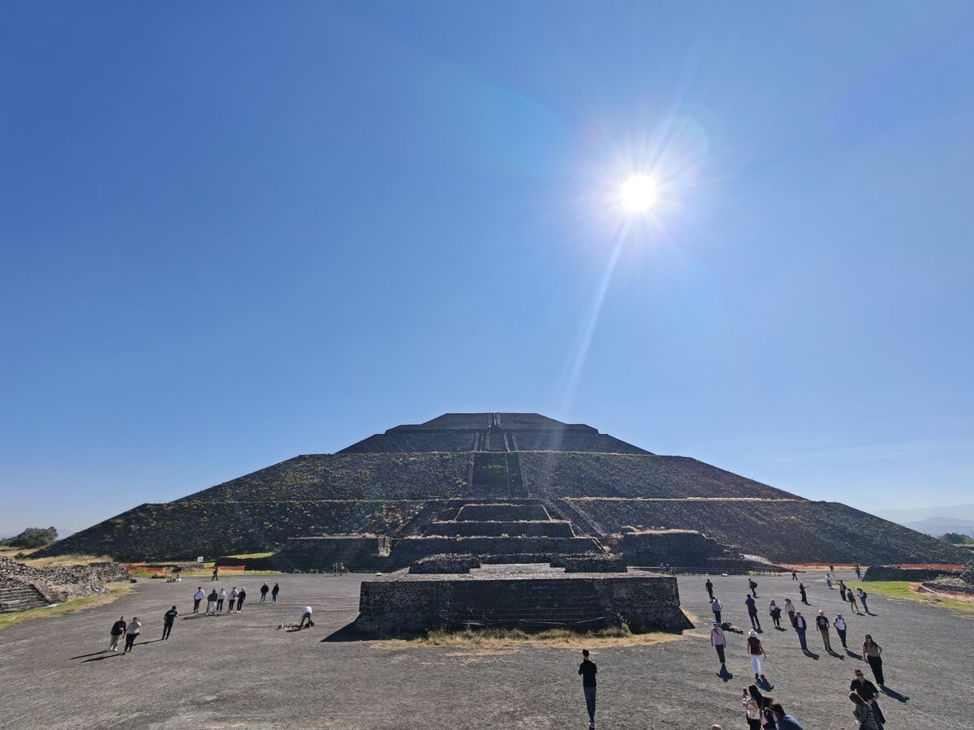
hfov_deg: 94.5
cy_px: 365
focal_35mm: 16
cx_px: 487
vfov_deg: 78.1
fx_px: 450
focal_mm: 2.31
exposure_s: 1/3268
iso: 50
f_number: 2
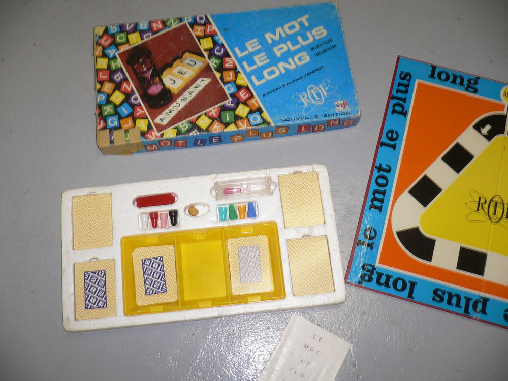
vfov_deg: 40.7
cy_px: 190
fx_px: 514
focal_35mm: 35
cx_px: 254
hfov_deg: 52.6
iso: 100
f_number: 2.8
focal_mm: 5.8
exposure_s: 1/60
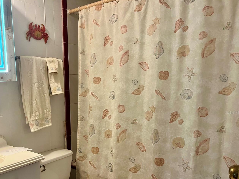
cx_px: 91
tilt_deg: -7.6
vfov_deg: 42.6
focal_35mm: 33
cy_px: 112
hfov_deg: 54.8
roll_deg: +1.4
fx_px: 228
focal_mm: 5.1
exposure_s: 1/60
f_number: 1.6
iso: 125
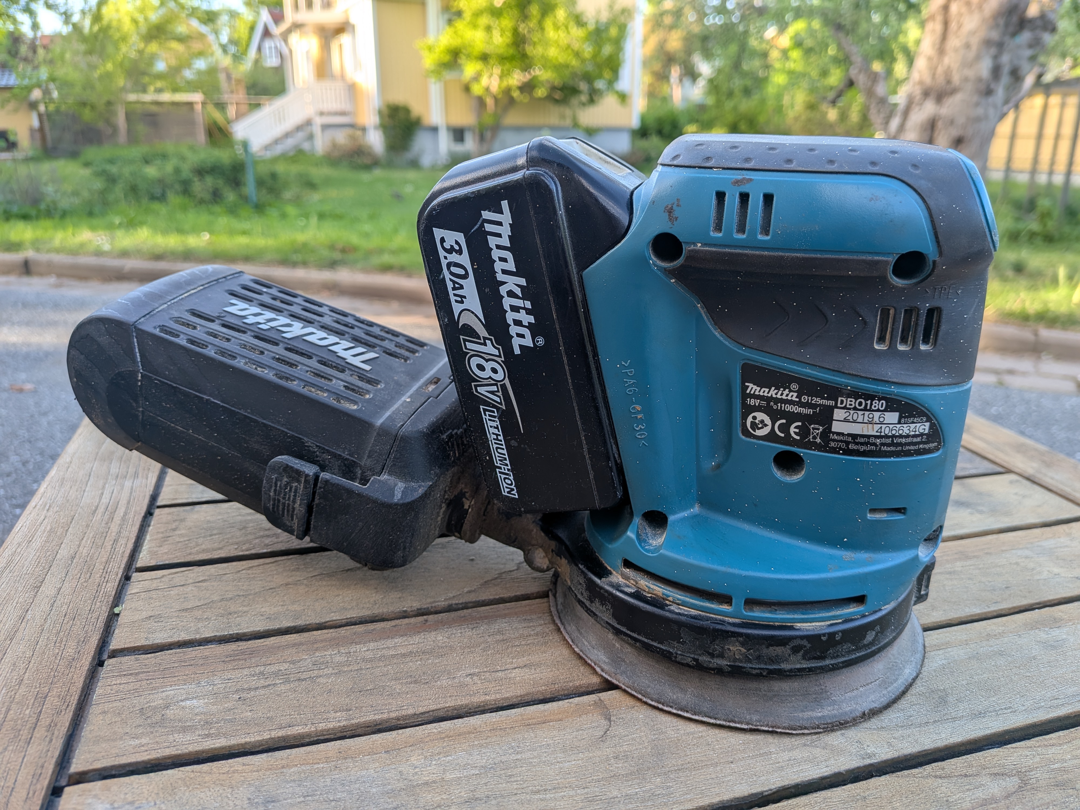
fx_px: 749
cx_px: 540
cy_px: 405
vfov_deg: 56.8
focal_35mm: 24
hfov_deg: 71.6
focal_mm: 4.53
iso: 17
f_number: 1.7
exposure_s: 1/100
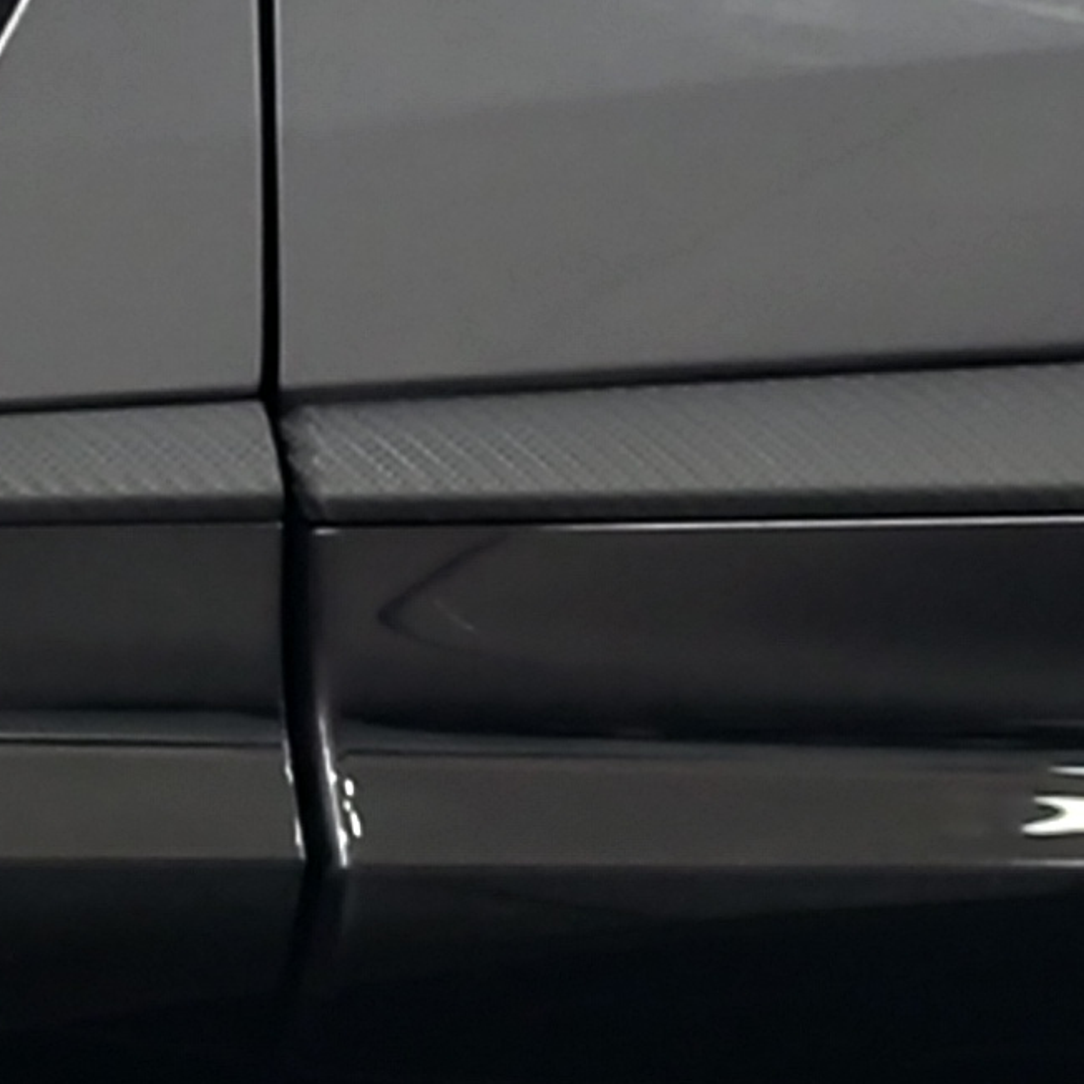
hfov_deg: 6.3
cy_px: 93
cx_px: -2163
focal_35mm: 254
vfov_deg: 6.9
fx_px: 8999
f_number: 1.65
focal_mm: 6.19
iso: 640
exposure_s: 1/25
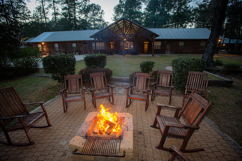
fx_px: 114
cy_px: 80
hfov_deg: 93.3
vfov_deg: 70.4
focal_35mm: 17
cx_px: 121
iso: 4000
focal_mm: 17
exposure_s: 1/200
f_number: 4.5
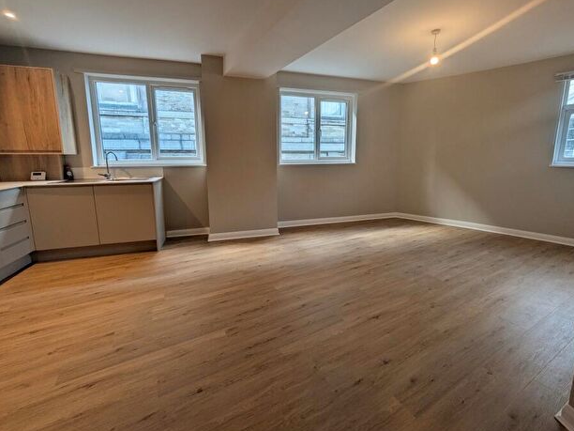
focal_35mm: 16
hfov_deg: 94.5
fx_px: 265
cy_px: 193
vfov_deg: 77.9
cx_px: 297
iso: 54
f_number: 2.2
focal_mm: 1.83
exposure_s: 1/100
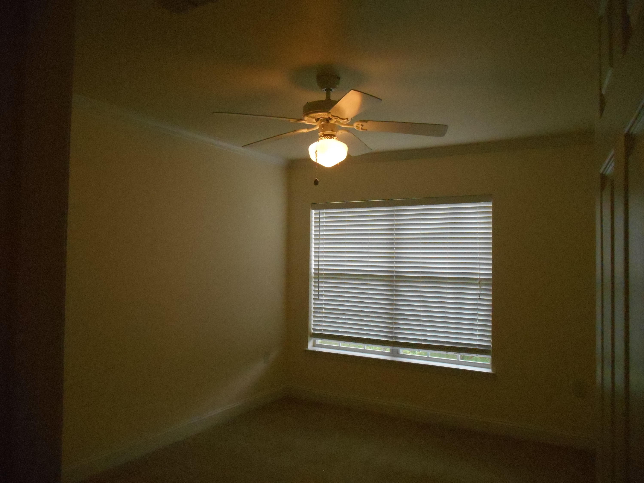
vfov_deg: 53.1
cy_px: 242
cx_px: 322
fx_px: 484
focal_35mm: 26
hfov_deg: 67.3
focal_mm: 4.7
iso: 800
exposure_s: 1/200
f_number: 3.4
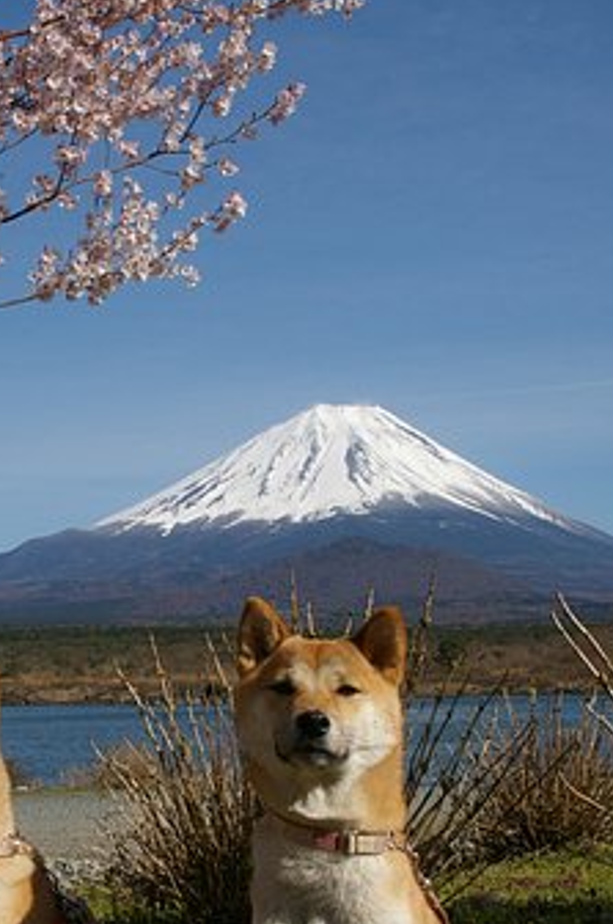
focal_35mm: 64
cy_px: 580
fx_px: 1640
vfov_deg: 31.3
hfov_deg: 21.0
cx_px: 159
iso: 200
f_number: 22
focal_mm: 28
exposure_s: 1/90
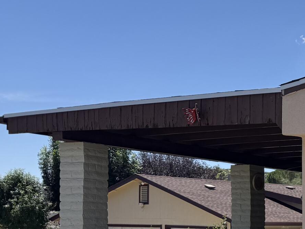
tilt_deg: -1.6
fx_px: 714
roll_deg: -1.1
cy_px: 245
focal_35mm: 81
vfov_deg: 17.6
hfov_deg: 19.6
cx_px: 506
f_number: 1.78
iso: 100
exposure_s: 1/4975
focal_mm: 6.76
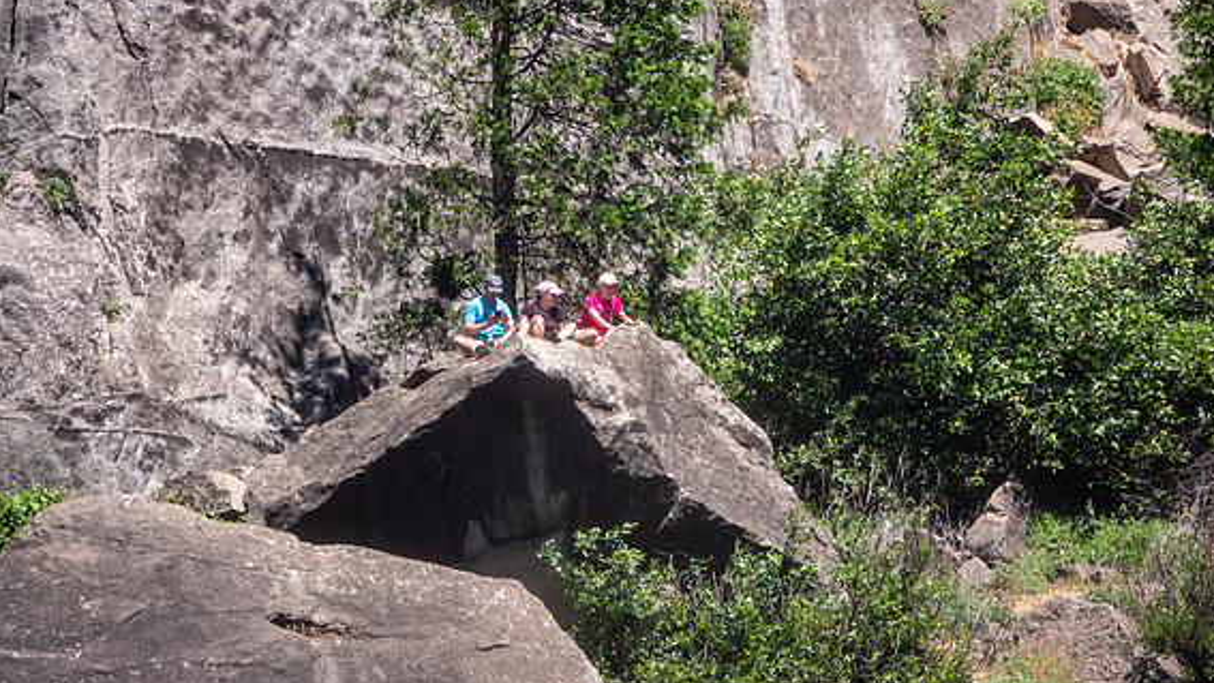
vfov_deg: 1.9
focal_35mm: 643
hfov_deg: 3.4
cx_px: 617
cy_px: 369
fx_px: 20699
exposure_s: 1/500
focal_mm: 220
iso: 125
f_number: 4
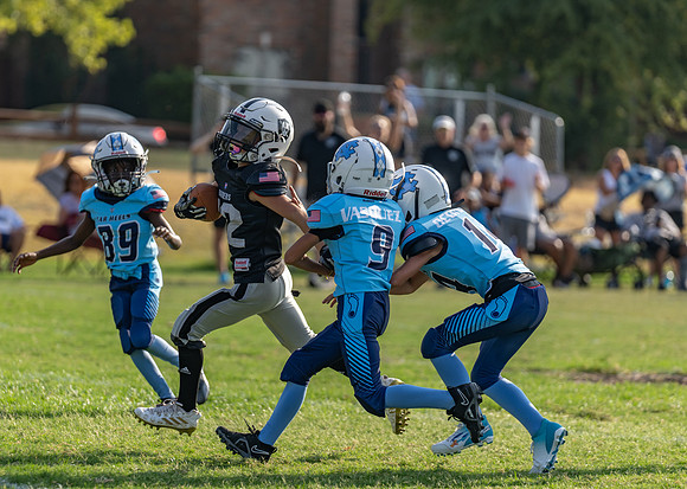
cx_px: 252
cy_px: 290
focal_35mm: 248
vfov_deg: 5.8
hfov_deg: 8.1
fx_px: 4831
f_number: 3.5
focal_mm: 200
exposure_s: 1/1250
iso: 100
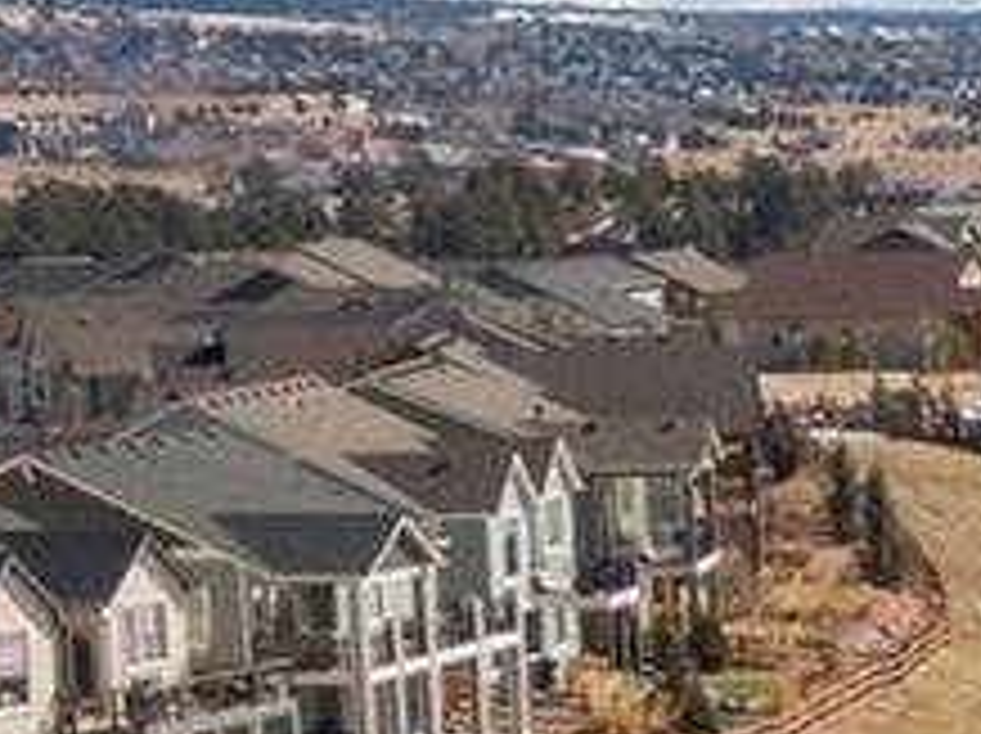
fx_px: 6568
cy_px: 1130
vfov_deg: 6.3
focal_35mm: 232
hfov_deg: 8.0
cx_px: 2178
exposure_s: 1/40
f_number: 3.3
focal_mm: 5.94
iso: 100
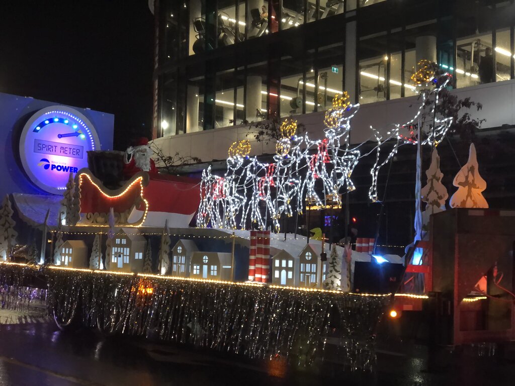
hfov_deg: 36.8
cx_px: 258
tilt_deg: +2.5
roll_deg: -0.5
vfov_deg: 28.0
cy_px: 193
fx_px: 774
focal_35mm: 52
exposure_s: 1/24
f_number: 2.4
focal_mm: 6
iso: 125
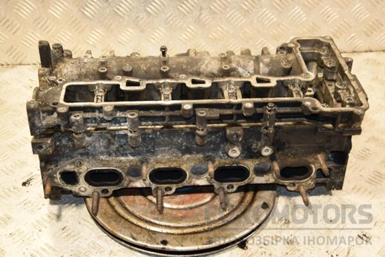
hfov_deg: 33.4
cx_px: 192
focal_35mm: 60
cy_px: 128
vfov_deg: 22.6
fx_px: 642
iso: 800
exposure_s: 1/100
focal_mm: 40
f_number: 4.8
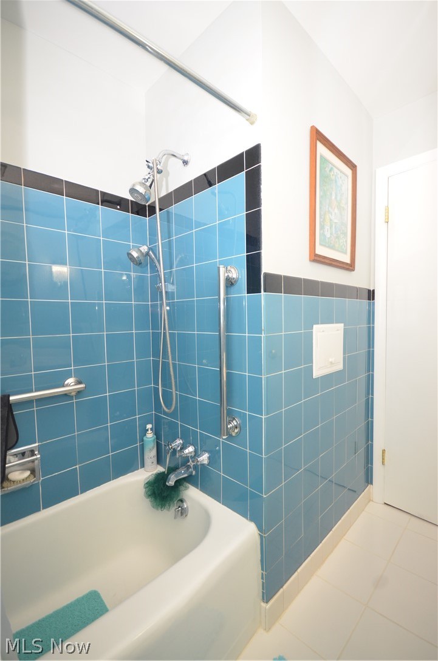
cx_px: 219
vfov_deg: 100.5
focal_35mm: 15
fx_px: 275
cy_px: 330
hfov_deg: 77.1
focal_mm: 10
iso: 800
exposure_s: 1/60
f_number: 4
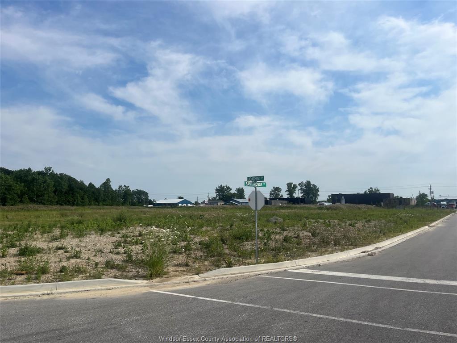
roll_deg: +0.8
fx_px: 343
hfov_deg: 67.3
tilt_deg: +4.9
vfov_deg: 53.1
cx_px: 228
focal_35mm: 26
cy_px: 172
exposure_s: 1/7353
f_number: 1.6
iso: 50
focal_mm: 5.1
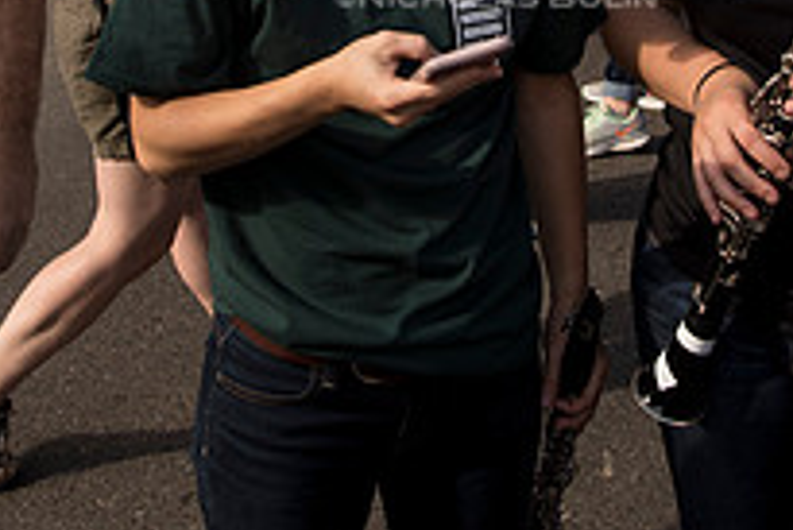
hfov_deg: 29.5
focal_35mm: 68
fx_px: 1499
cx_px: 495
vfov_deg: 18.5
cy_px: -176
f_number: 4.5
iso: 250
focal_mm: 24
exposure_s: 1/1000
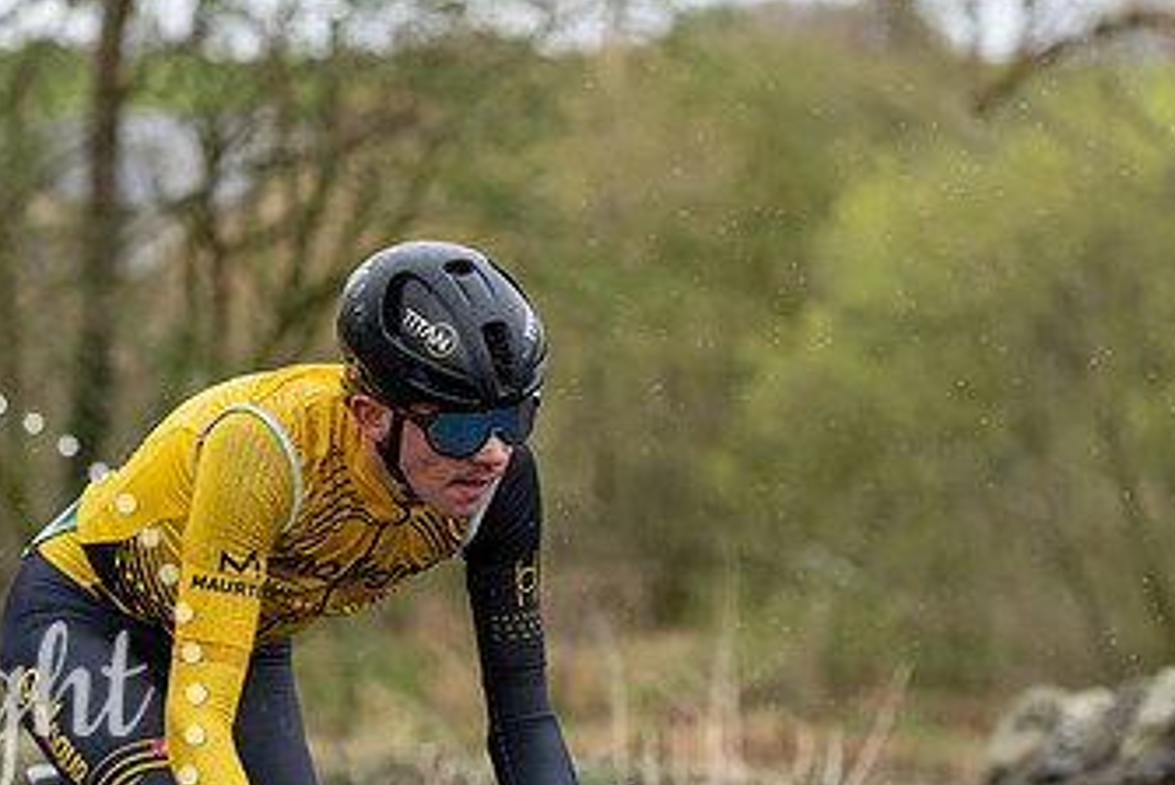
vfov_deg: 6.9
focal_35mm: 199
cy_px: 520
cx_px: 421
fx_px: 6501
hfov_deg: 10.3
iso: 1600
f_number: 4
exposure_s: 1/1000
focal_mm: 115
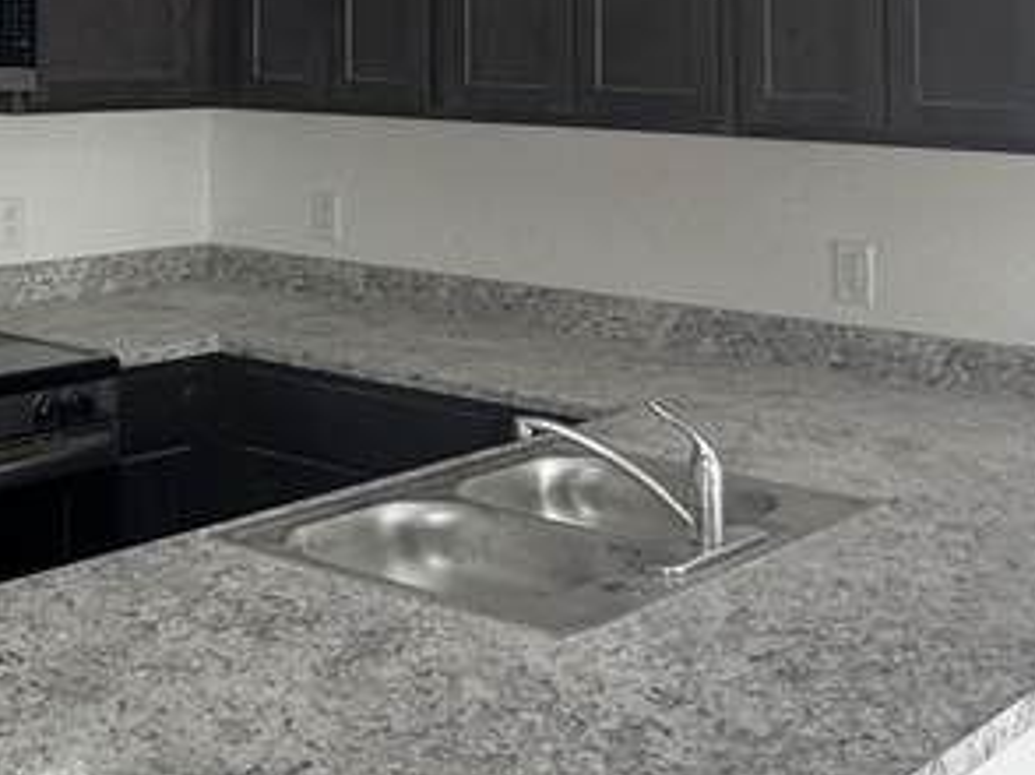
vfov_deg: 22.6
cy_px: -85
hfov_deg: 30.7
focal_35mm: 61
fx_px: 1822
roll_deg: -1.1
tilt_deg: +2.8
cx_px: 162
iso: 125
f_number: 2.2
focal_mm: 2.22
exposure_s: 1/99
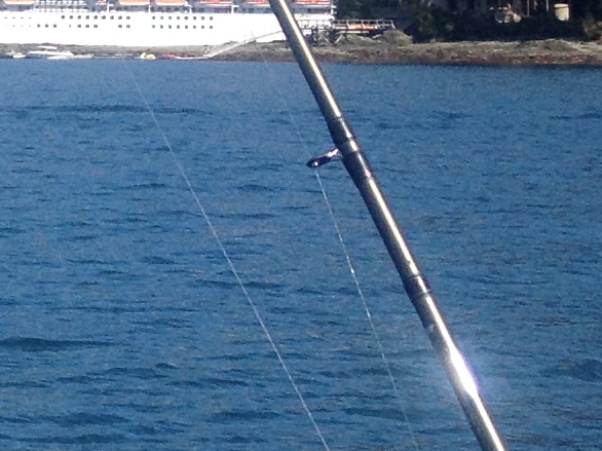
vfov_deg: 7.6
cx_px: -1006
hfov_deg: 8.8
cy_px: -40
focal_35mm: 195
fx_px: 3390
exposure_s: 1/1284
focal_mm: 4.28
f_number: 2.4
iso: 50
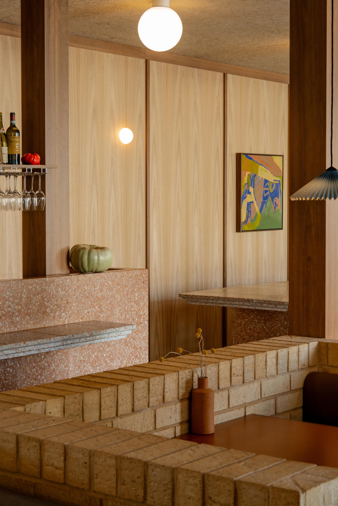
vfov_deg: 32.4
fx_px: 873
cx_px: 169
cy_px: 253
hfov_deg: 21.9
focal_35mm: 62
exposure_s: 1/10
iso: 800
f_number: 13
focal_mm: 62
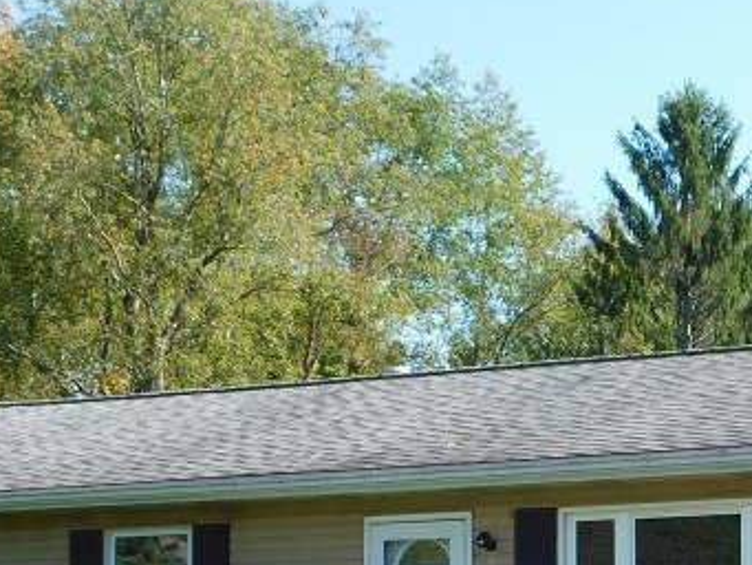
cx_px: 681
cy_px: 536
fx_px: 2347
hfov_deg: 17.9
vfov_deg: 13.6
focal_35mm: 108
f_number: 3.5
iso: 125
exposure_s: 1/500
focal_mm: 6.3
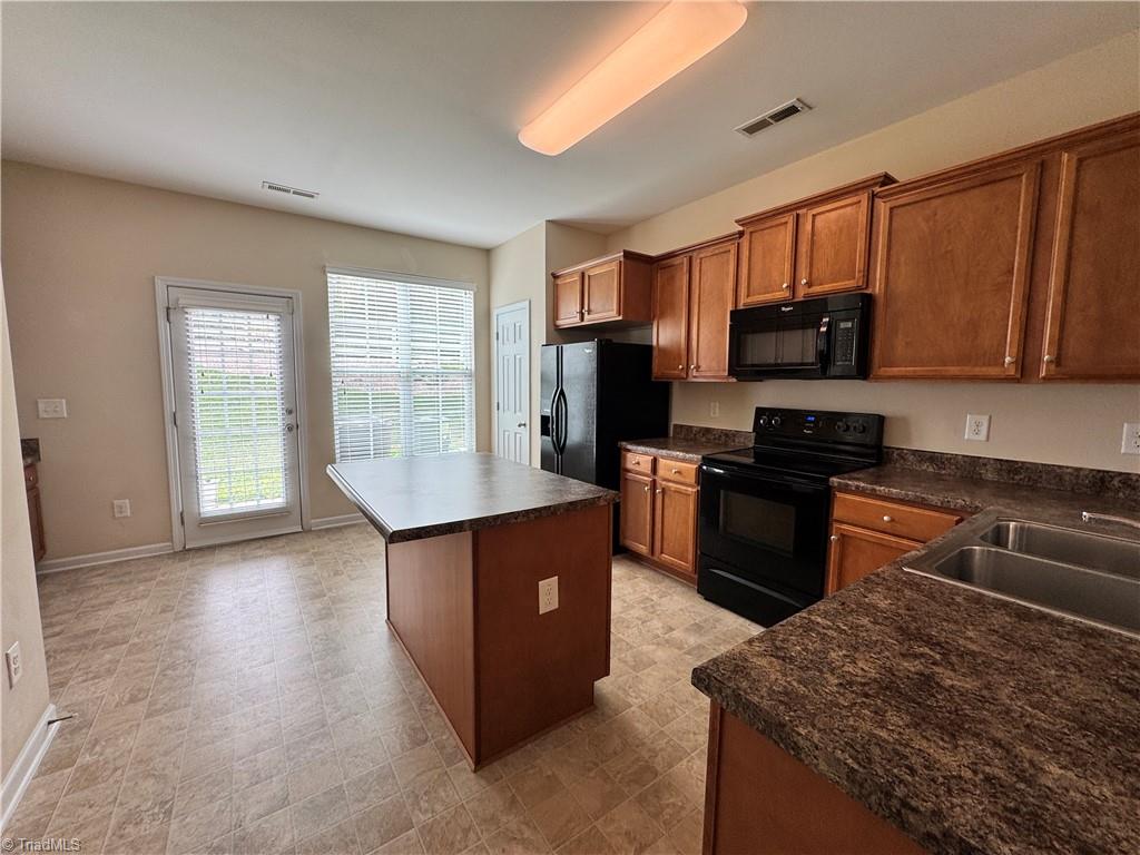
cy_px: 428
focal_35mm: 14
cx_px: 570
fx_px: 461
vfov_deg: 85.7
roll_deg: -0.7
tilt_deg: -5.5
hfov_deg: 102.1
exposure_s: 1/120
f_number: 2.2
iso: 50
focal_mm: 2.22
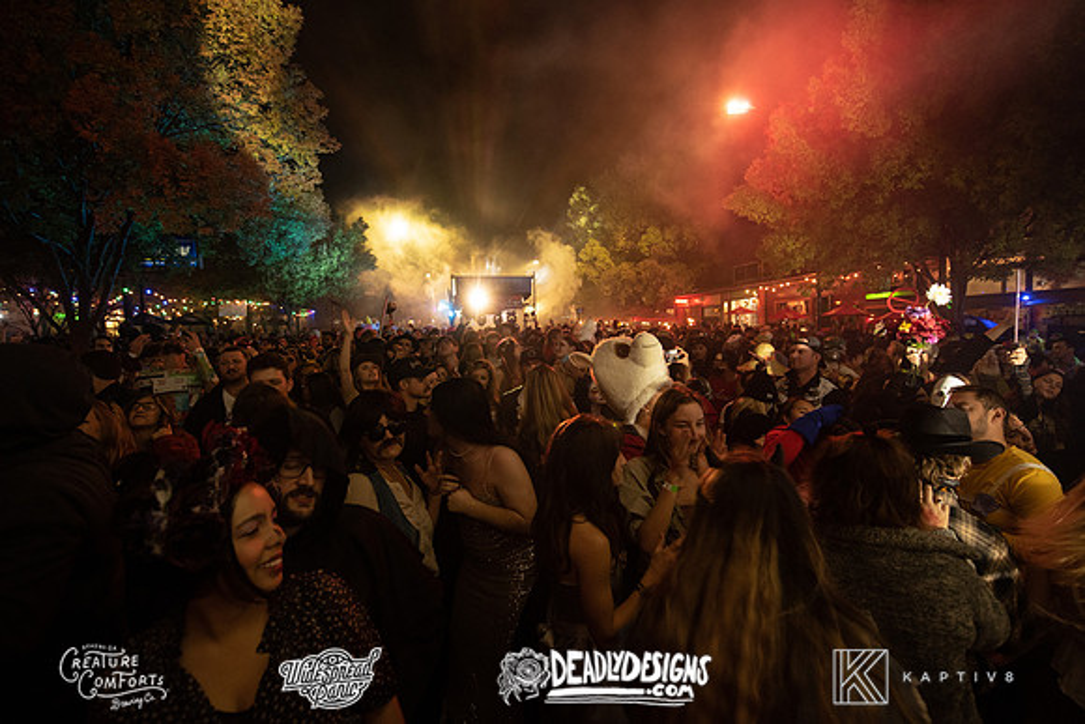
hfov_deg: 99.9
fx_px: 456
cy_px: 362
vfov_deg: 76.9
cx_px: 542
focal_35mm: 15
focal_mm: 14
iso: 2000
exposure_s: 1/50
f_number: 3.5
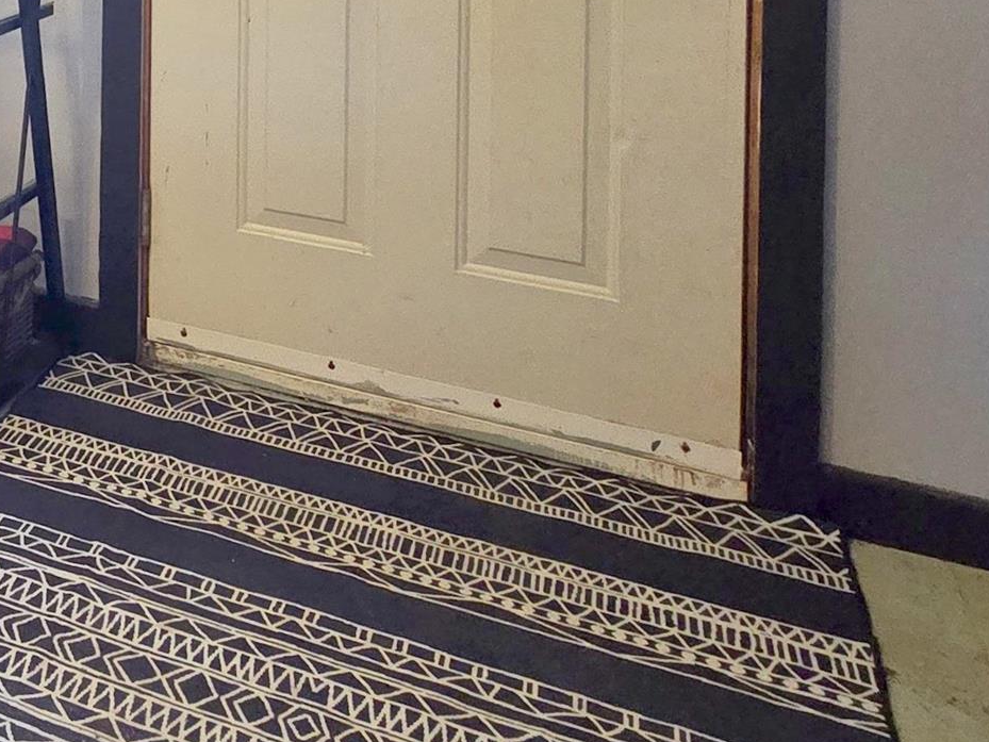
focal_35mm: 43
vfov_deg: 28.0
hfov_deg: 33.0
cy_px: -216
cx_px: -283
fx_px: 1229
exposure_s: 1/60
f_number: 2.2
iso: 250
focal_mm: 2.2
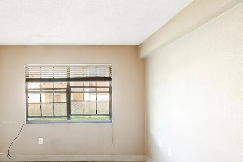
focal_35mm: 28
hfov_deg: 62.6
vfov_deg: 45.9
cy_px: 102
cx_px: 68
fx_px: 189
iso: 400
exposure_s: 1/3
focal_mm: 14
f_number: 8
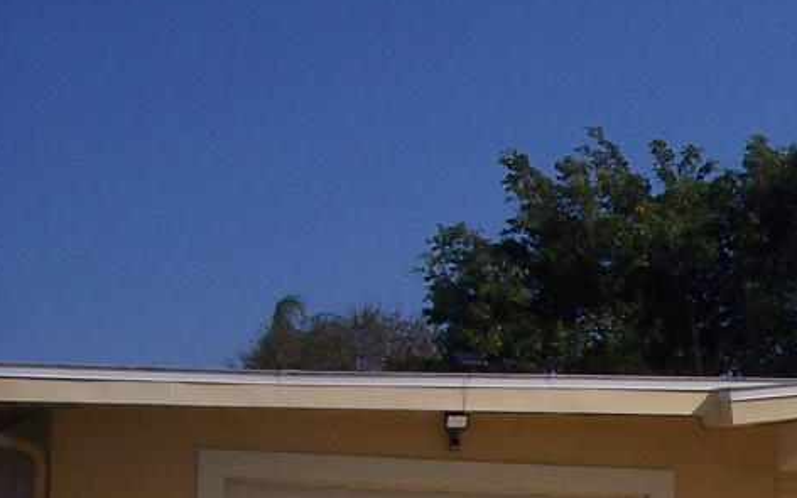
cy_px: 520
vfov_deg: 9.9
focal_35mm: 131
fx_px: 2845
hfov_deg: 14.7
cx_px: 1226
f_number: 5.6
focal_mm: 8
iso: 100
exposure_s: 1/1000
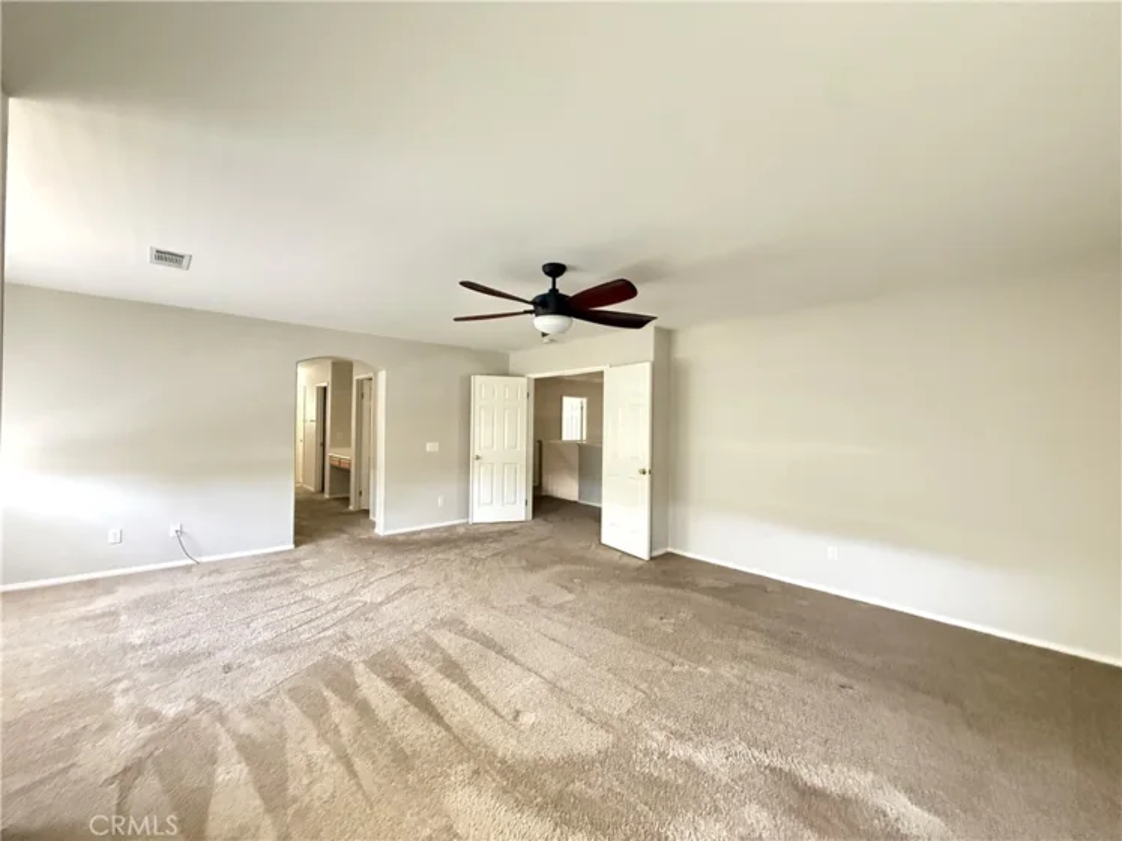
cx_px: 561
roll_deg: -0.9
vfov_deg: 85.7
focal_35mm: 14
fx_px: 454
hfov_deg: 102.1
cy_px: 420
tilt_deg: +0.4
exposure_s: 1/60
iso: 1250
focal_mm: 2.22
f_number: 2.2
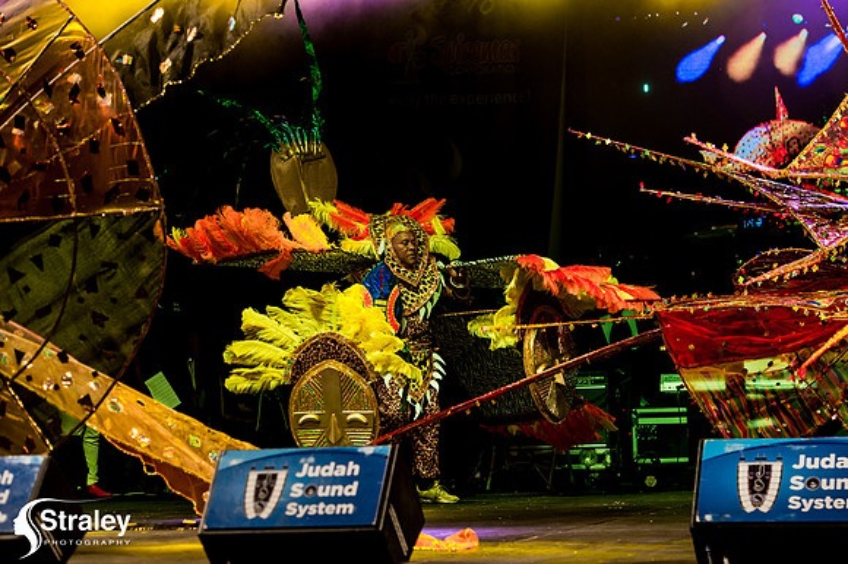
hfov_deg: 20.4
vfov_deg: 13.7
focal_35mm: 100
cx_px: 424
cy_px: 282
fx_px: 2354
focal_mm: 100
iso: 2500
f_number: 5.6
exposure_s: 1/320
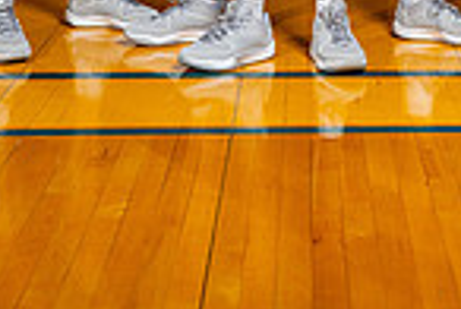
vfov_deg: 10.3
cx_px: 306
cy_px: -363
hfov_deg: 17.0
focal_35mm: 120
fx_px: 1540
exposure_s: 1/250
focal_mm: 39
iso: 160
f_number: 4
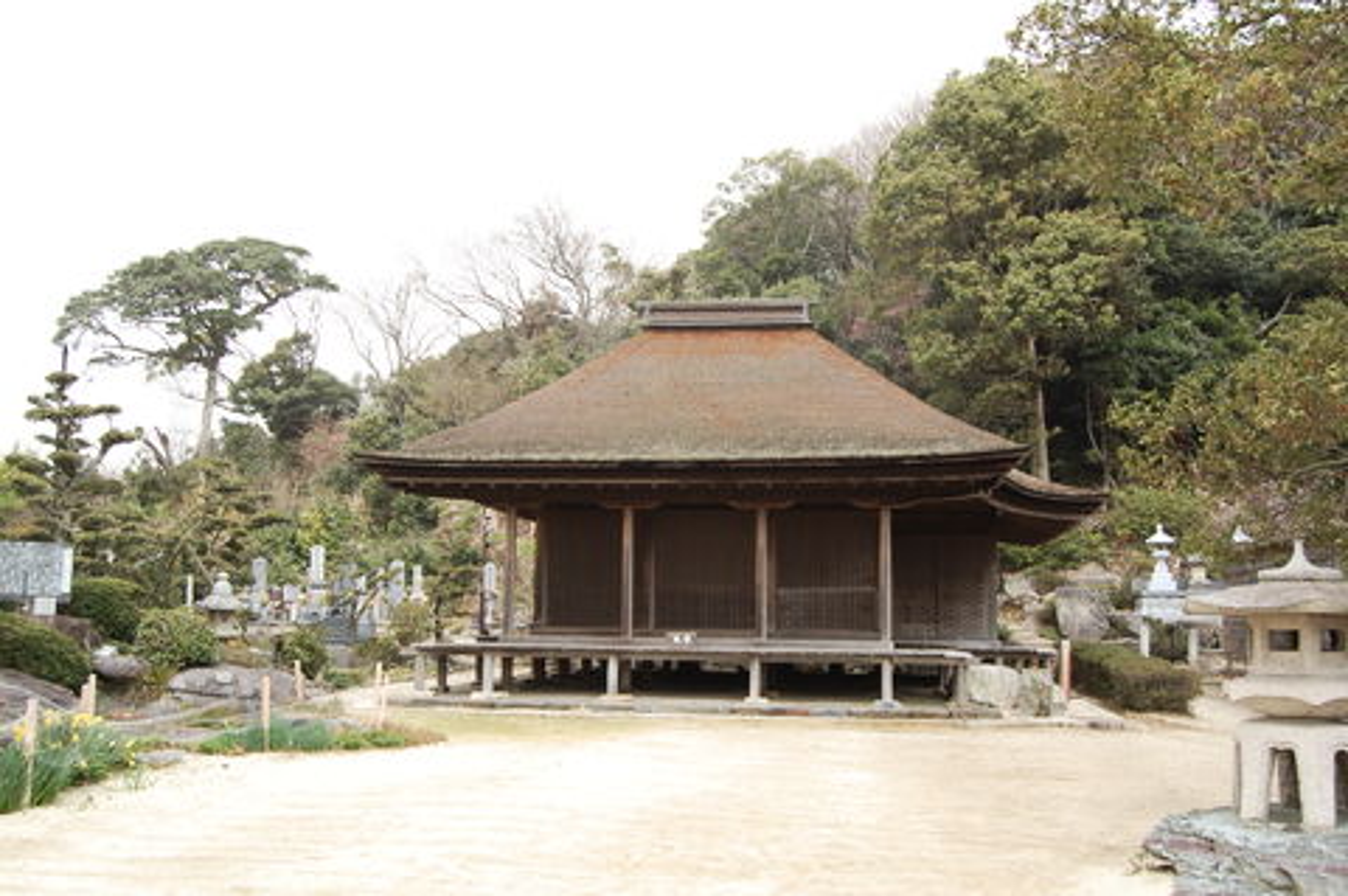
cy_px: 448
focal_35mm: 34
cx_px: 674
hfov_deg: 55.2
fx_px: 1290
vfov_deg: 38.3
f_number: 7.1
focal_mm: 23
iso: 200
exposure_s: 1/200
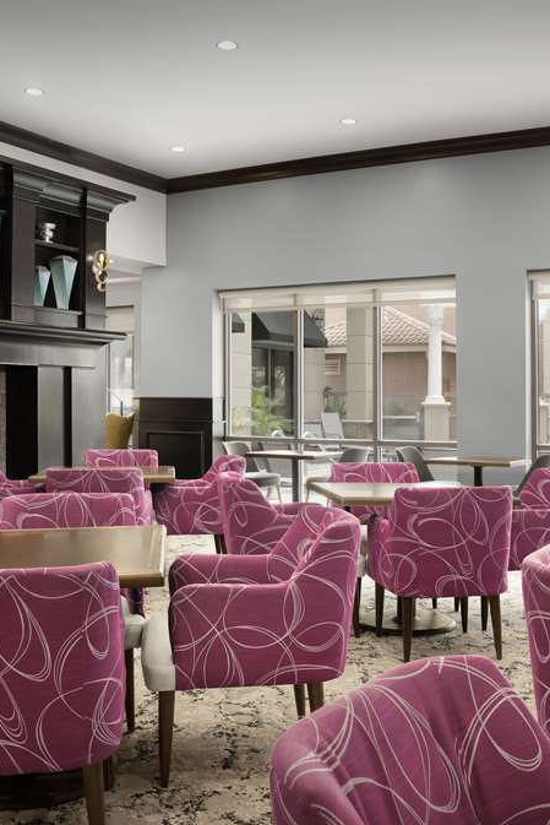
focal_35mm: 38
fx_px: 870
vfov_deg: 50.7
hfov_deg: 35.0
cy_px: 411
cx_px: 325
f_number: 11
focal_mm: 25
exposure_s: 1
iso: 200
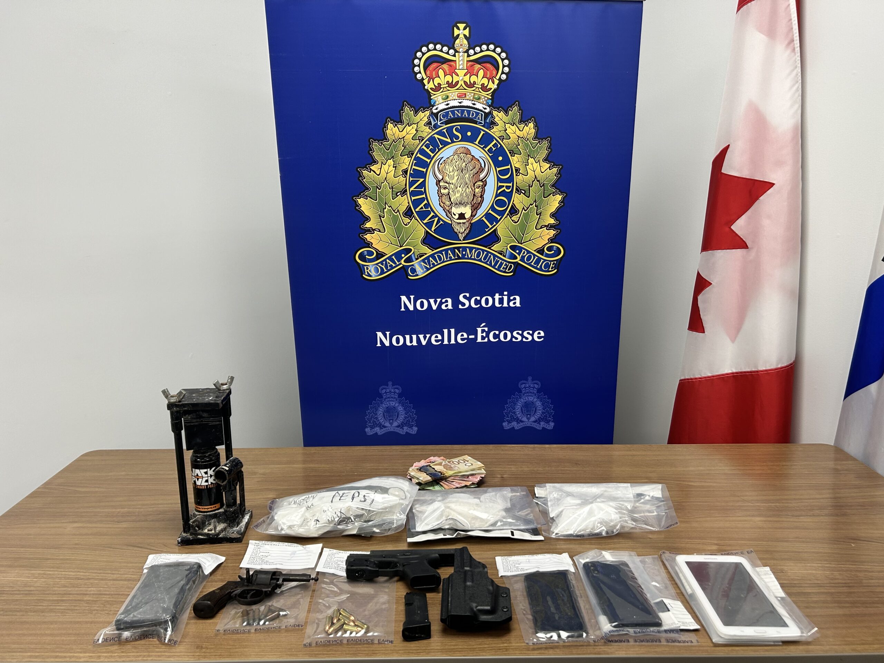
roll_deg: +0.7
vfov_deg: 53.1
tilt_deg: -12.9
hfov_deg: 67.3
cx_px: 442
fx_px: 664
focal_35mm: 26
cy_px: 332
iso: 80
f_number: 1.5
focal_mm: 5.7
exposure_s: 1/60
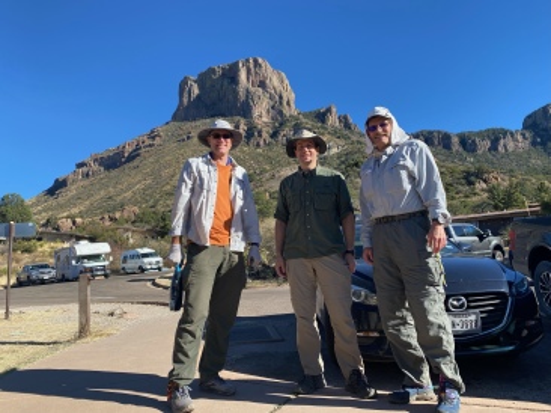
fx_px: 414
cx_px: 276
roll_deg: +3.0
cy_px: 206
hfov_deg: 67.3
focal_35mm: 26
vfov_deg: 53.0
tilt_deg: +10.2
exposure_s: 1/1585
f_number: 1.8
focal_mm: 4.25
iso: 32
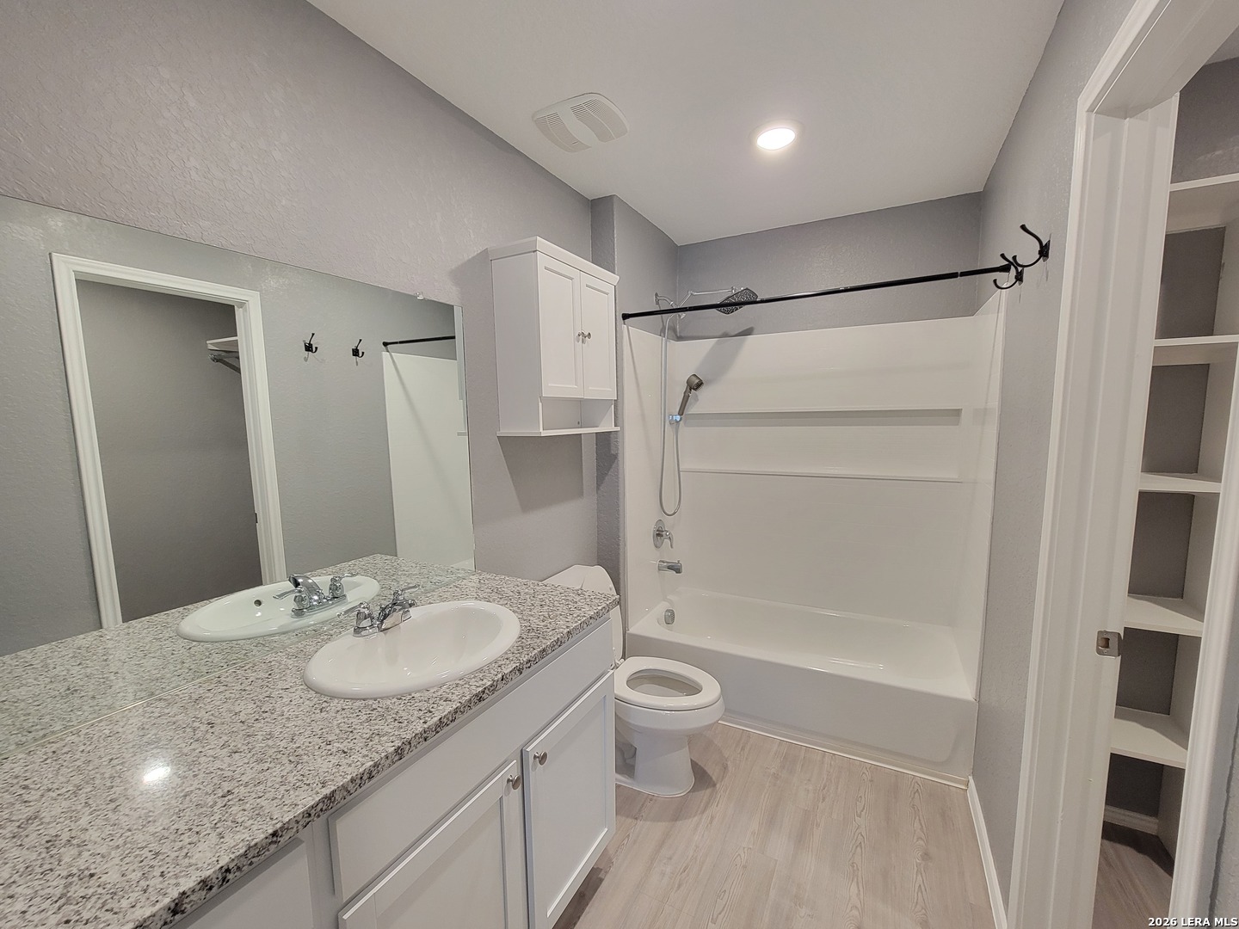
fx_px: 465
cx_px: 620
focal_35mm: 13
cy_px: 464
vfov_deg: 89.9
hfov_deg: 106.2
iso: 320
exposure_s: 1/40
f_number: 2.2
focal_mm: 2.2
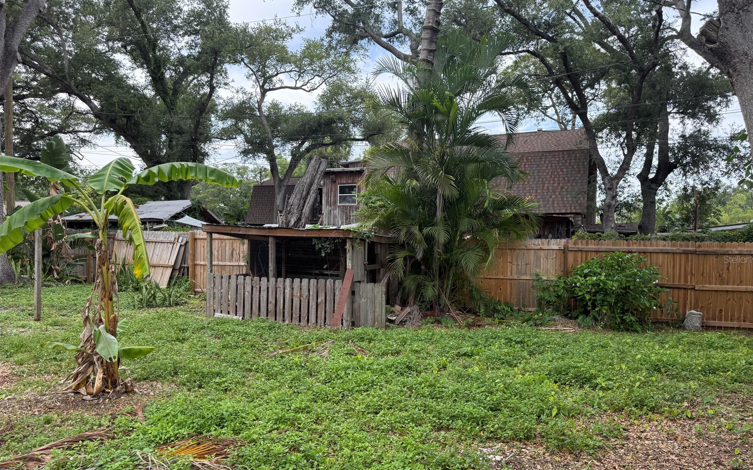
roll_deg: +1.8
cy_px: 259
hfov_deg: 70.4
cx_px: 384
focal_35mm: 26
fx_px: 533
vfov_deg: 47.5
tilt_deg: -3.4
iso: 100
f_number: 1.78
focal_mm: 6.76
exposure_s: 1/1106
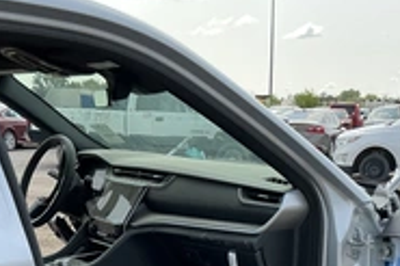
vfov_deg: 20.5
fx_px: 699
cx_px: 199
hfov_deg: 31.9
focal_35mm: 63
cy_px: 294
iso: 25
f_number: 1.8
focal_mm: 3
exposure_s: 1/465
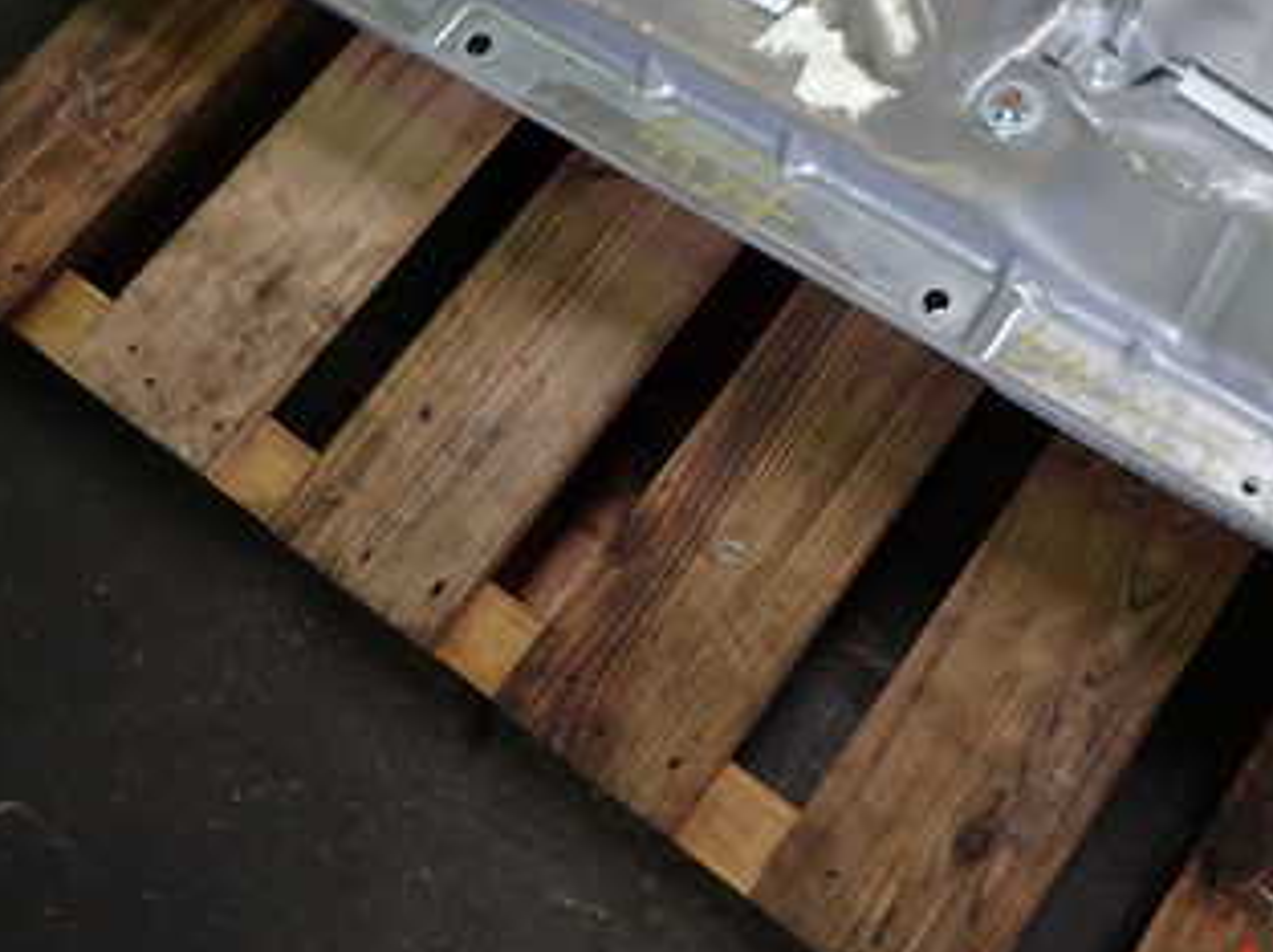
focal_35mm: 48
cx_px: 939
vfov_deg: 29.2
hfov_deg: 38.8
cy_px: 122
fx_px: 1763
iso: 200
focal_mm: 4.5
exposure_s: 1/60
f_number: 2
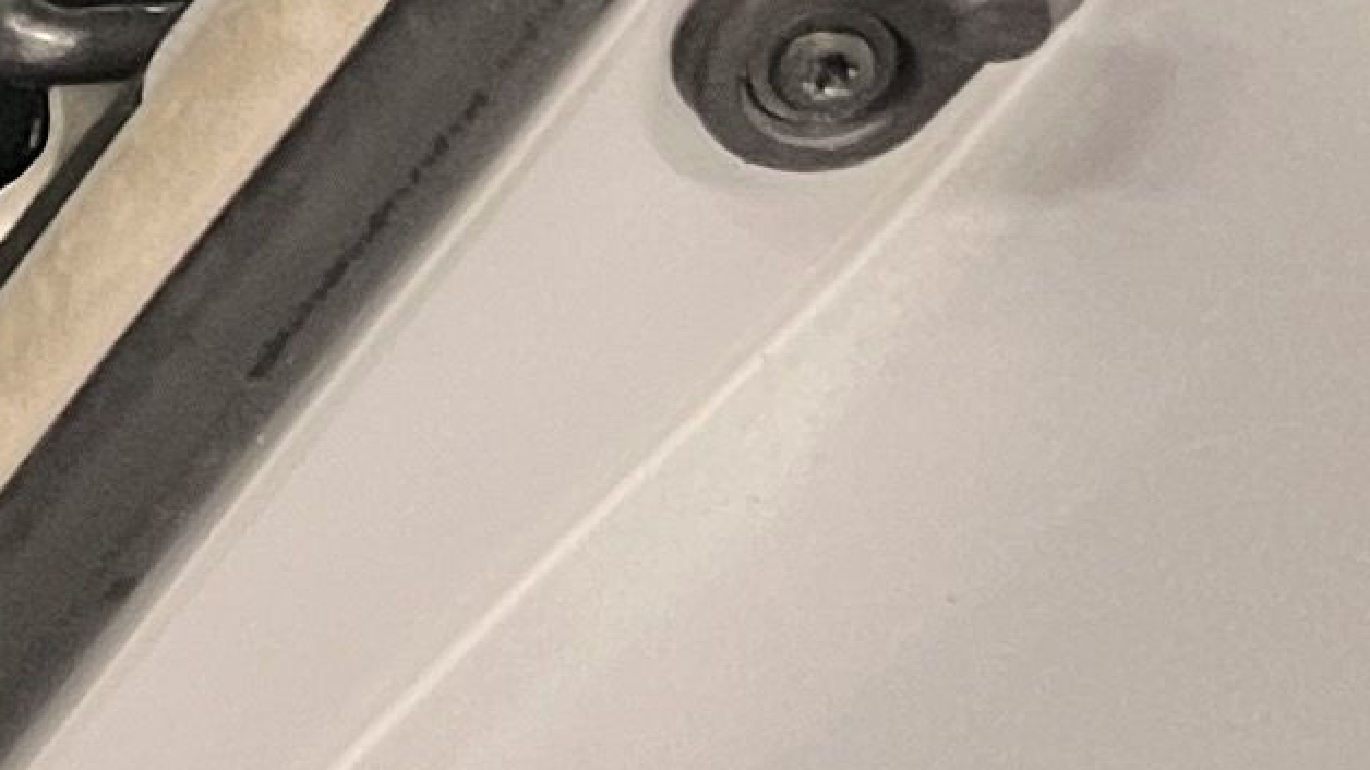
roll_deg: +0.4
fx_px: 6610
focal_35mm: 182
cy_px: -1994
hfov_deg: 10.2
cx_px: -1976
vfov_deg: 5.9
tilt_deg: -28.5
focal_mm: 4.2
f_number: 1.6
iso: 320
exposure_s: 1/50
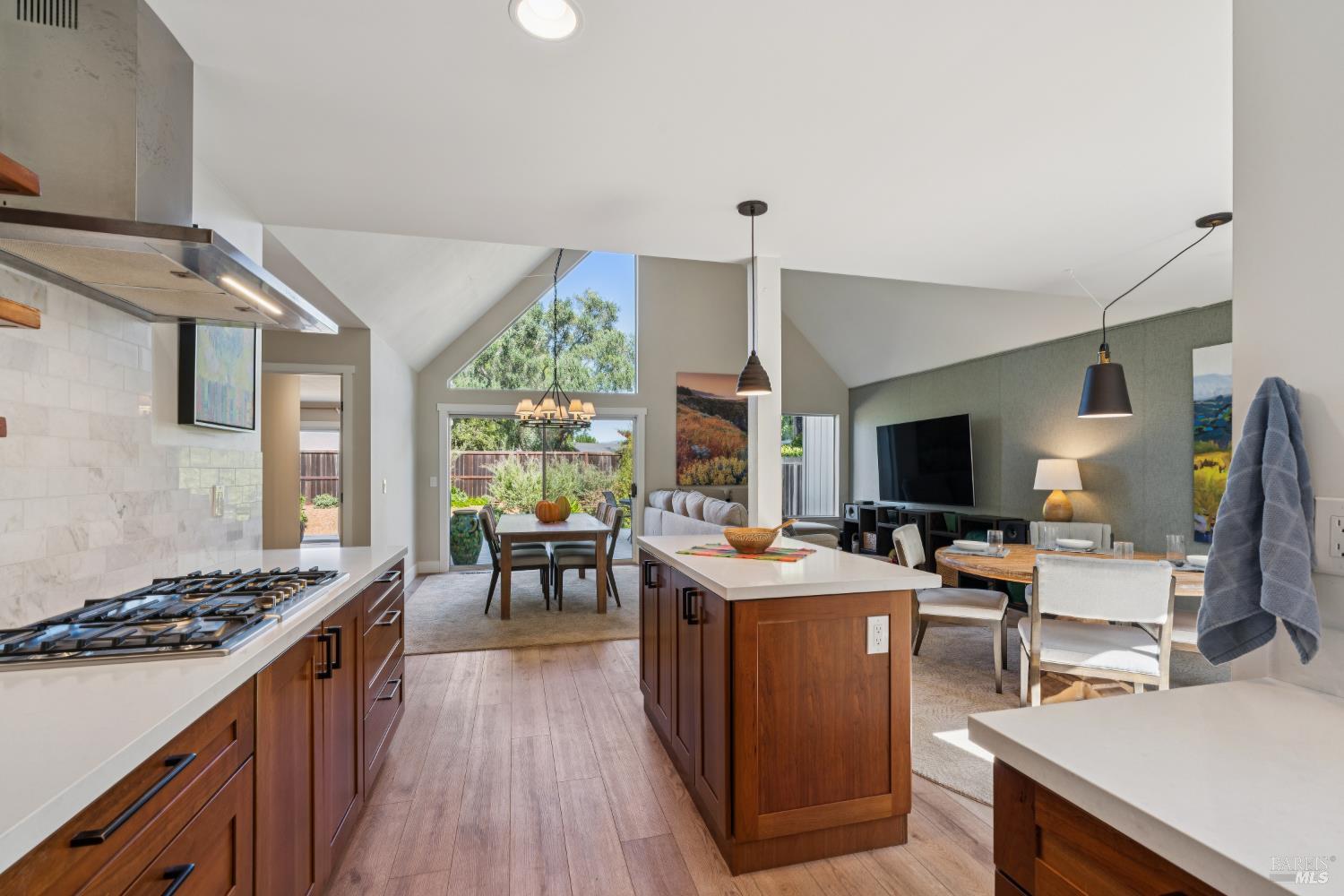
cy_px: 448
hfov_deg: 96.7
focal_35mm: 16
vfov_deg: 73.7
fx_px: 597
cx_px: 672
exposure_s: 1/15
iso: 320
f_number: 11
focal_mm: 16
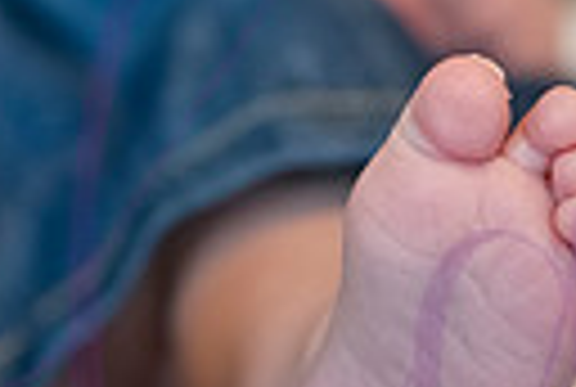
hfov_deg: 5.3
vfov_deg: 3.6
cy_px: -38
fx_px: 6158
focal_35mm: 384
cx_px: -58
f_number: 2.8
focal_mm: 85
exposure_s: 1/60
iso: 800
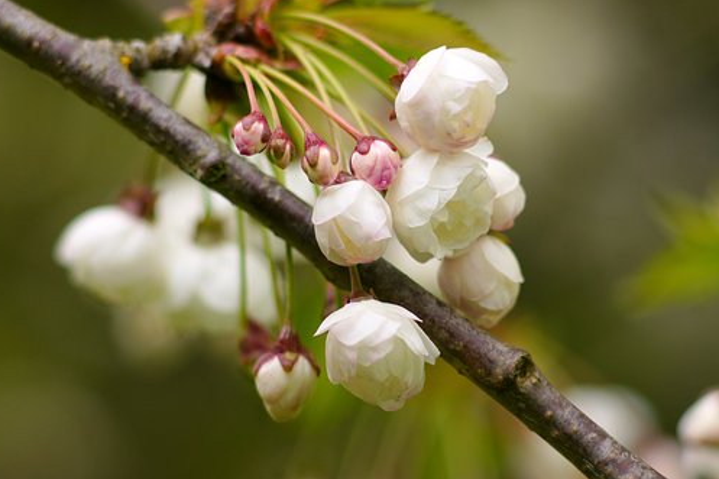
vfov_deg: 6.6
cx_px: 352
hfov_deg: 9.9
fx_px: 4163
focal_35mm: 209
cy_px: 241
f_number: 2.2
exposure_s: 1/1000
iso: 400
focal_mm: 135
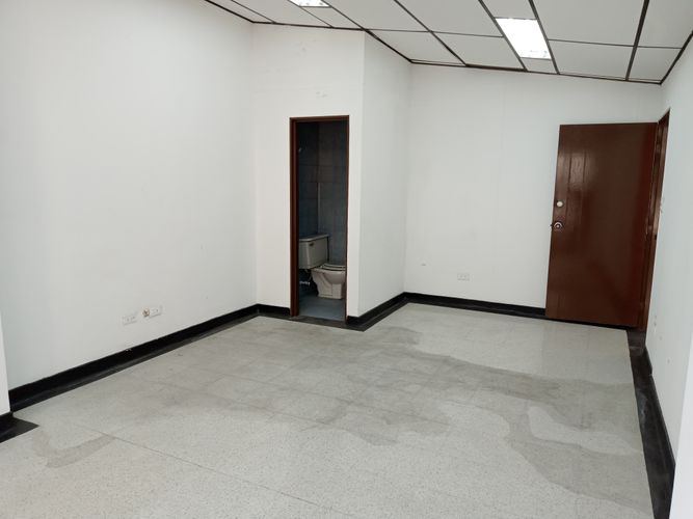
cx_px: 346
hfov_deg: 63.5
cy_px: 260
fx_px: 560
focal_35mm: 28
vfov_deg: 49.7
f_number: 2.2
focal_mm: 3.37
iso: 128
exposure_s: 1/60
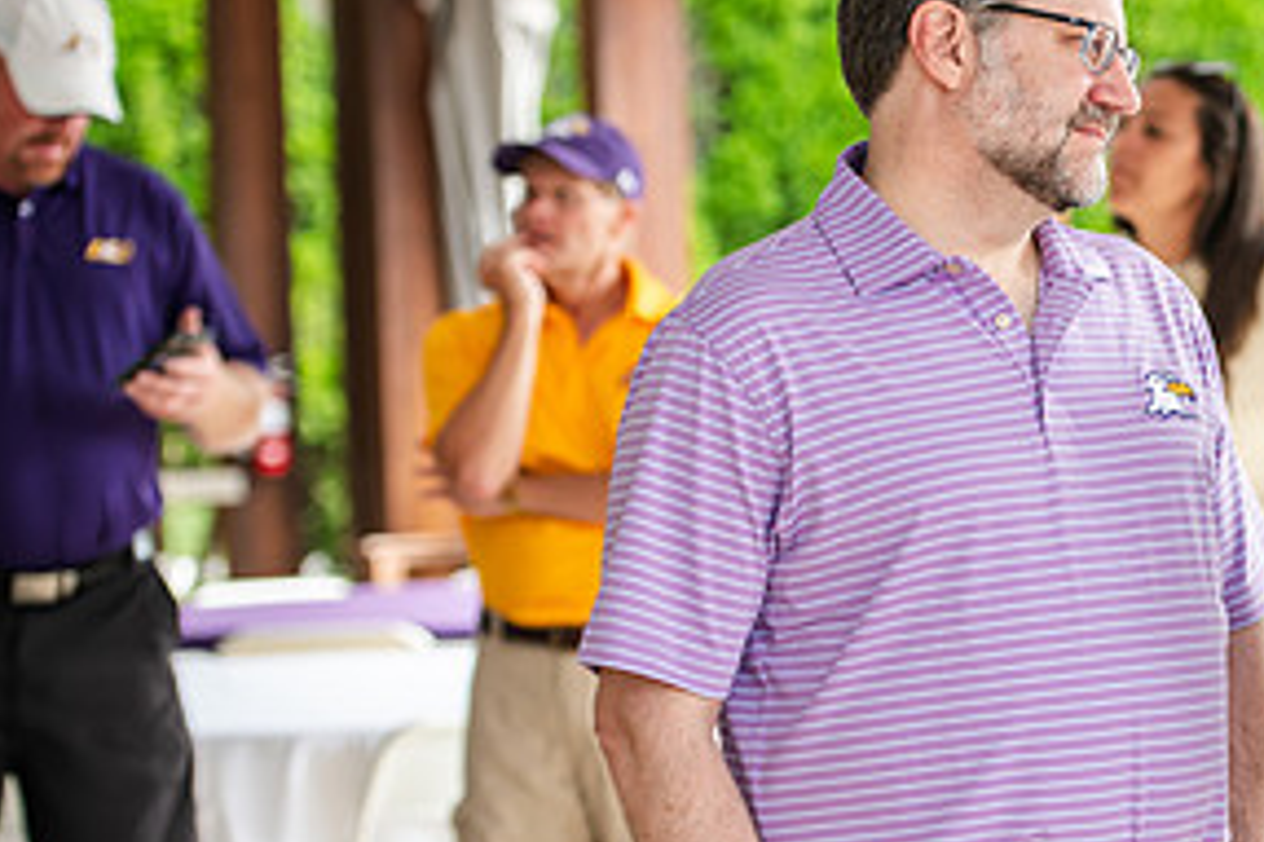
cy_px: 346
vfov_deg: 8.3
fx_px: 5825
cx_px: 1233
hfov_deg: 12.3
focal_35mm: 166
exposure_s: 1/200
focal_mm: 82
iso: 250
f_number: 3.5
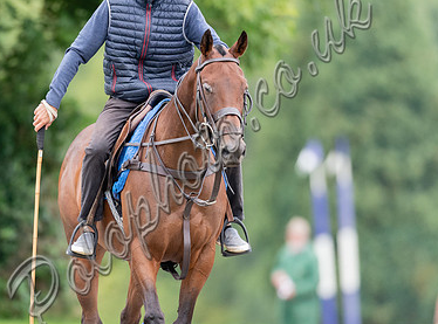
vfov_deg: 1.6
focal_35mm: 940
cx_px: 125
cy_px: 218
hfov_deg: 2.1
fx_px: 11841
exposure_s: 1/800
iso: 1250
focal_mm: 500
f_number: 4
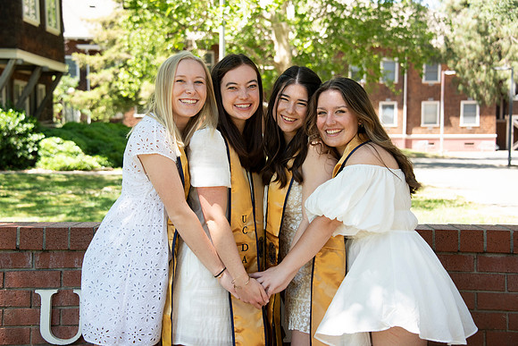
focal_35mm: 68
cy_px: 173
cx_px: 259
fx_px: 979
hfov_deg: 29.6
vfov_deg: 20.0
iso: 640
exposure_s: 1/320
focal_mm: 68
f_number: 5.6
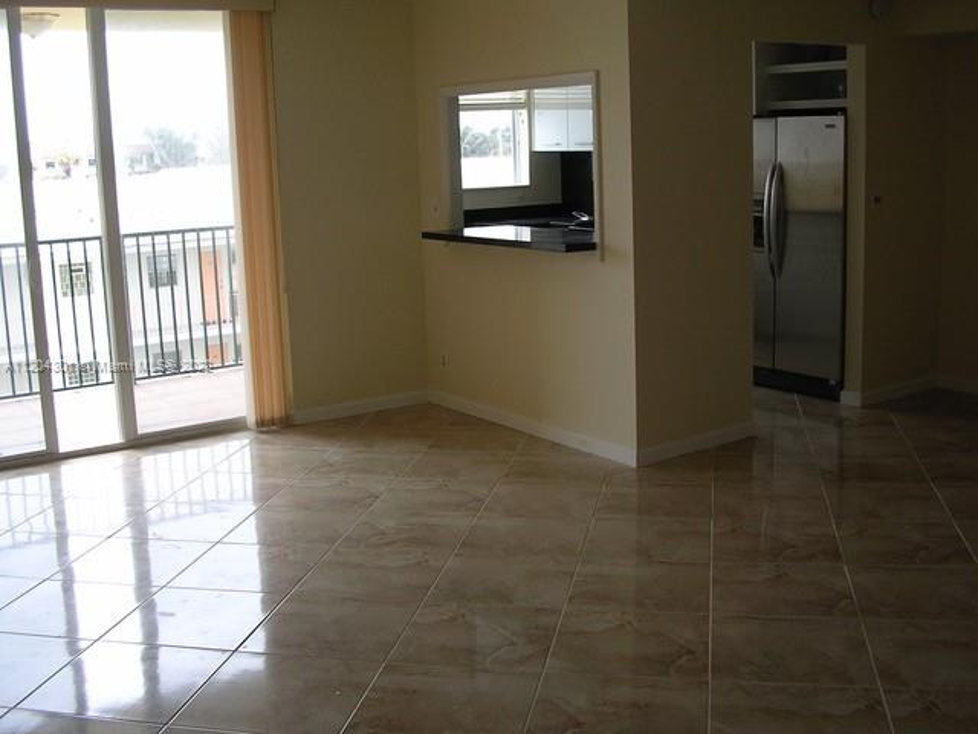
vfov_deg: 37.7
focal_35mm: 38
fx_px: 1074
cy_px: 367
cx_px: 489
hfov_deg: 49.0
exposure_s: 1/64.2
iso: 100
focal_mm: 5.8
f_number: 2.8
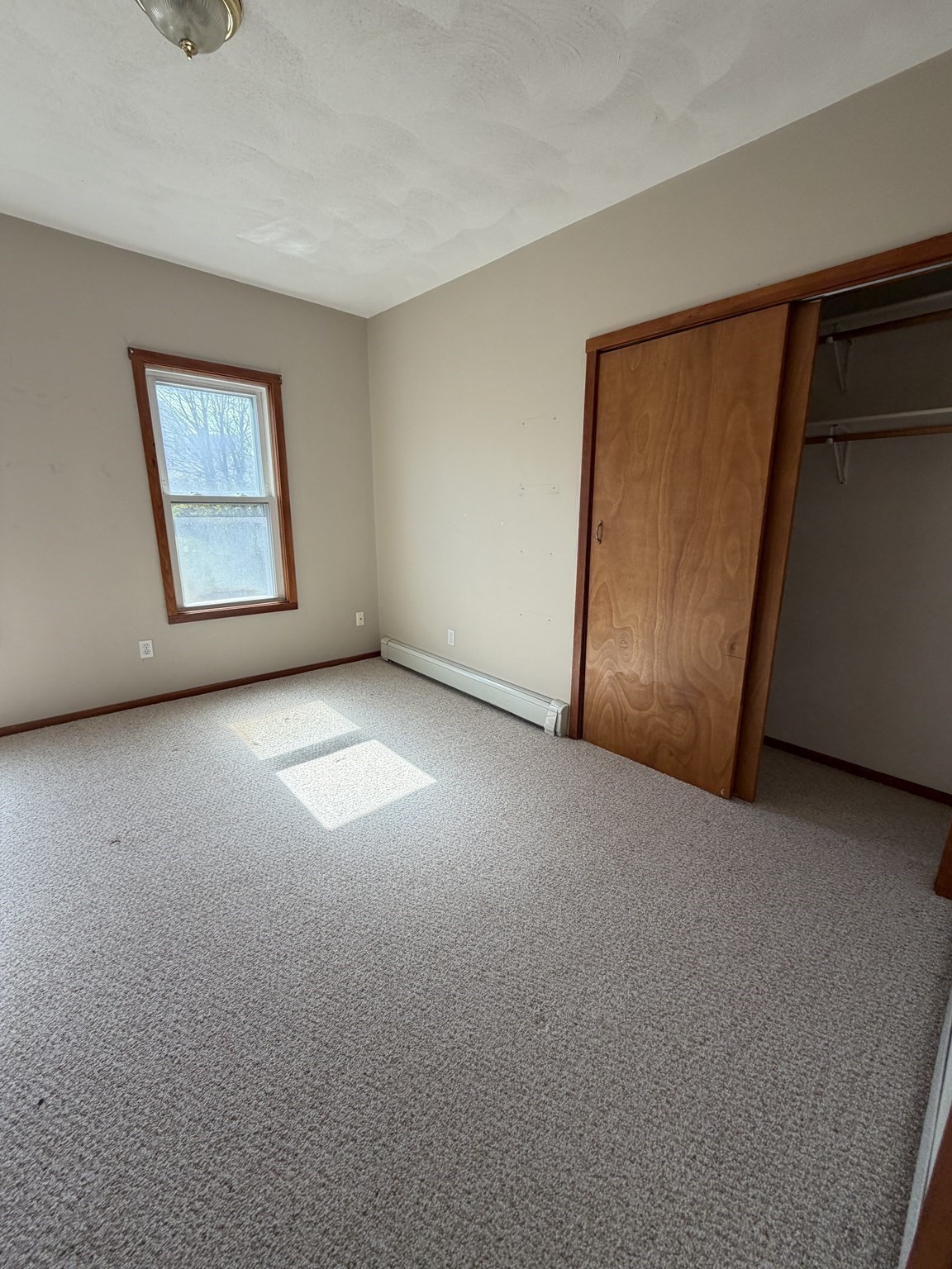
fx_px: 513
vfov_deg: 102.1
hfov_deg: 85.7
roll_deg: +0.1
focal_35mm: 14
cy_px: 634
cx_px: 476
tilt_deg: -13.3
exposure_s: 1/134
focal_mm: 2.22
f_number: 2.2
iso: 64
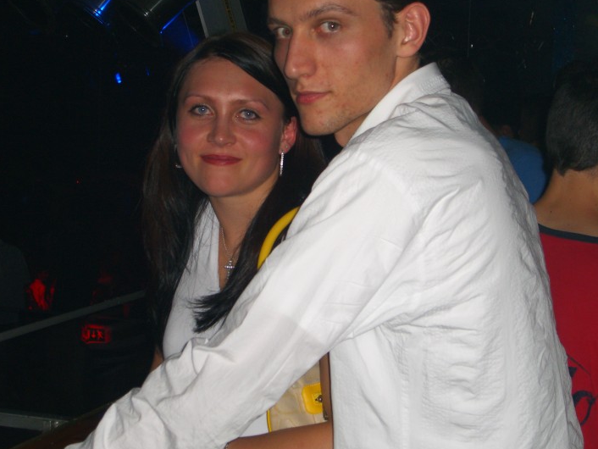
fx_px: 1331
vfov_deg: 19.1
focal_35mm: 77
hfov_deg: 25.3
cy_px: 208
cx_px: 293
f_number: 4
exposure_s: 1/60
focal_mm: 14.2
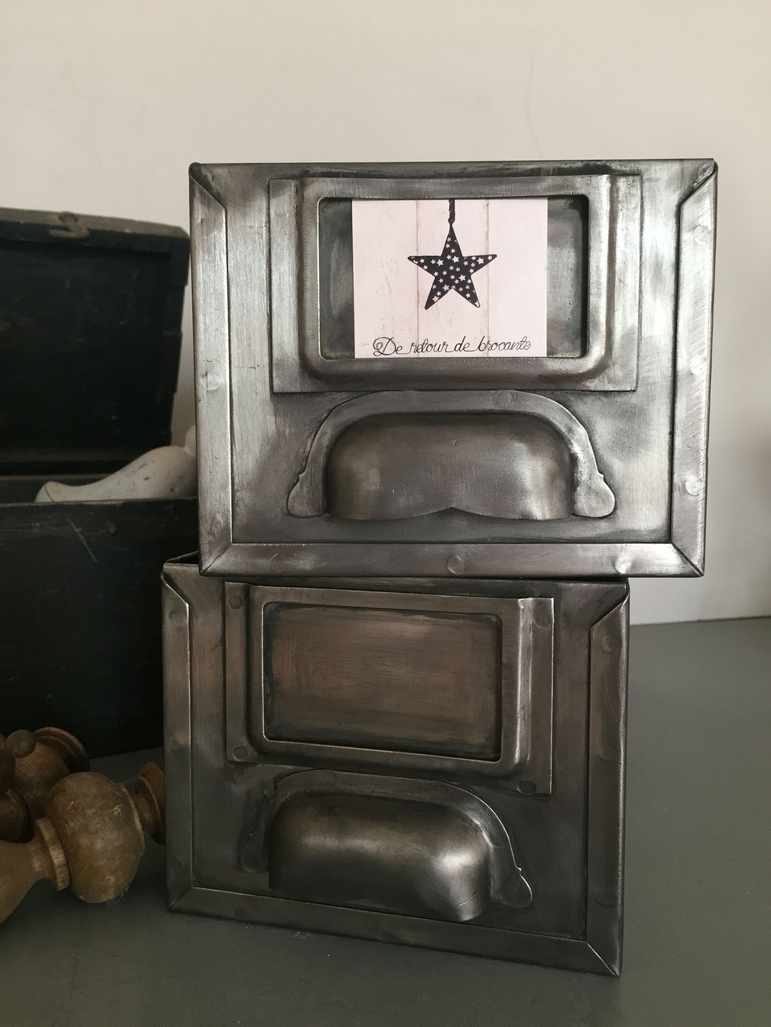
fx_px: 861
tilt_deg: -4.7
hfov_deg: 48.2
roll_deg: +0.1
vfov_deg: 61.7
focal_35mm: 29
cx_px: 386
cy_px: 514
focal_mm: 4.15
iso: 100
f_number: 2.2
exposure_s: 1/33
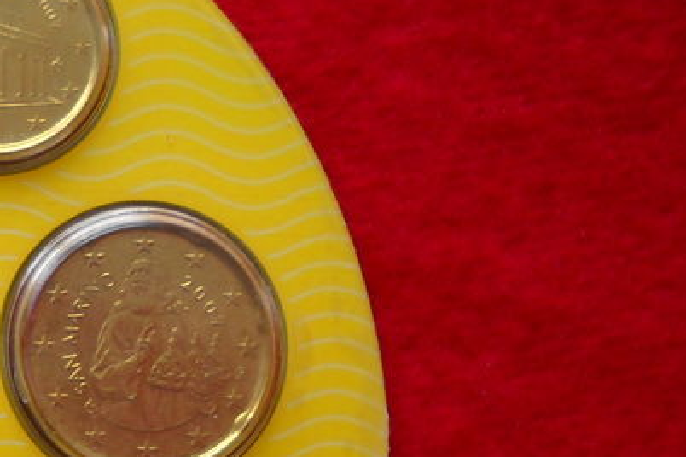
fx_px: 2020
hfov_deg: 18.3
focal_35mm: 106
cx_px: -143
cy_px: 443
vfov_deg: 12.8
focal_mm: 6.72
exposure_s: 1/60
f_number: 3.1
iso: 161
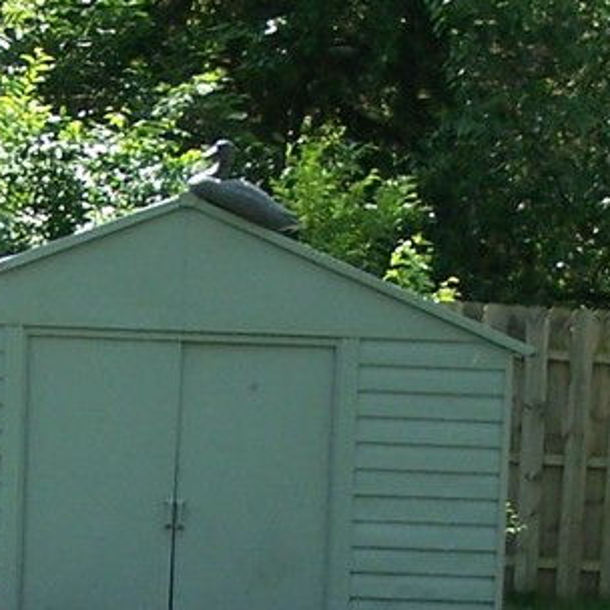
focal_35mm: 159
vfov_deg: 10.9
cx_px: 265
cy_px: 602
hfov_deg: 11.0
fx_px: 3170
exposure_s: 1/400
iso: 80
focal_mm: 6.3
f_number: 2.8
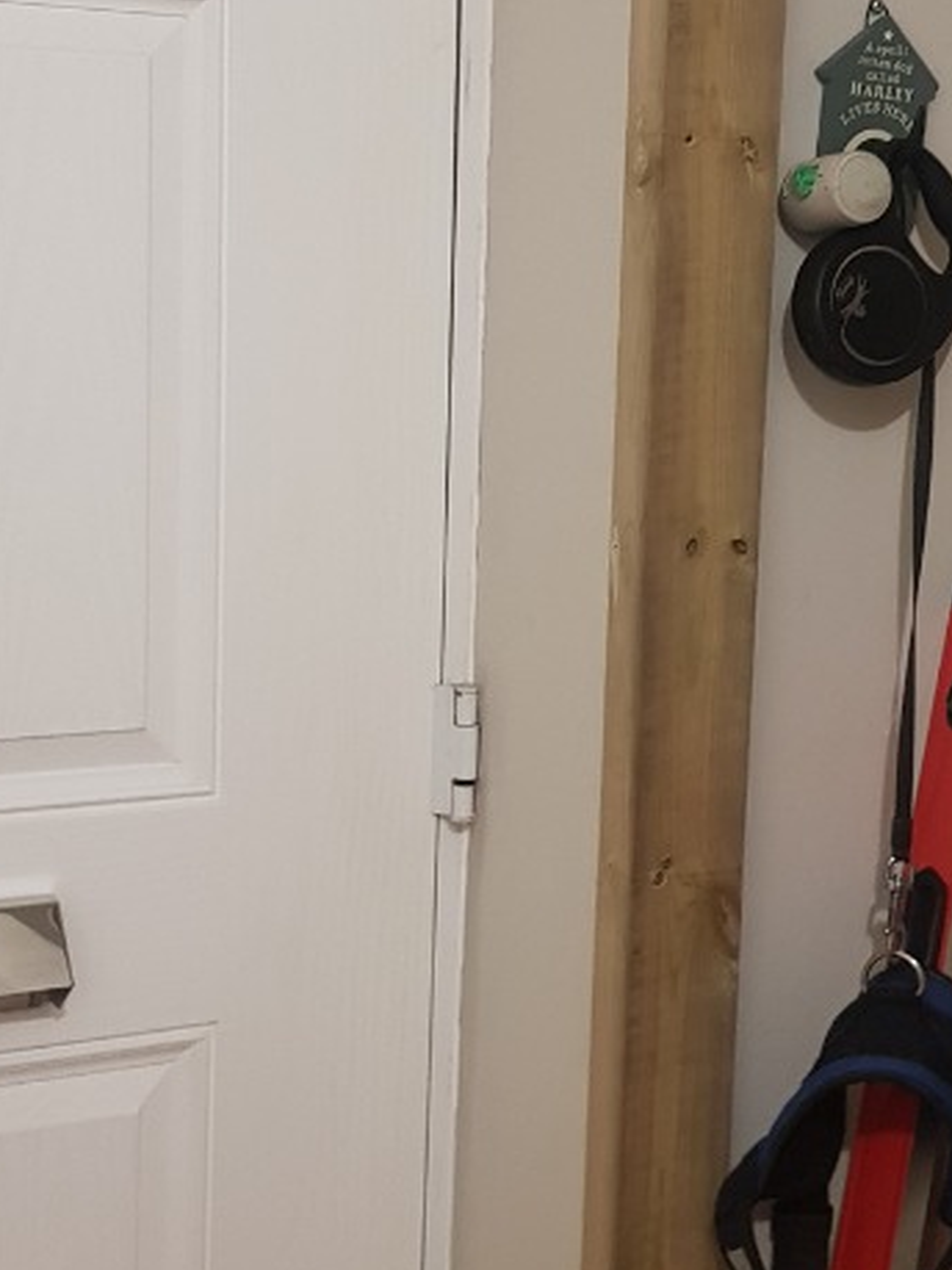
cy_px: 620
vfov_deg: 28.6
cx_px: 675
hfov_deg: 21.5
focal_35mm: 68
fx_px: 2495
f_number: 1.7
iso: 200
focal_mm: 4.2
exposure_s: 1/17
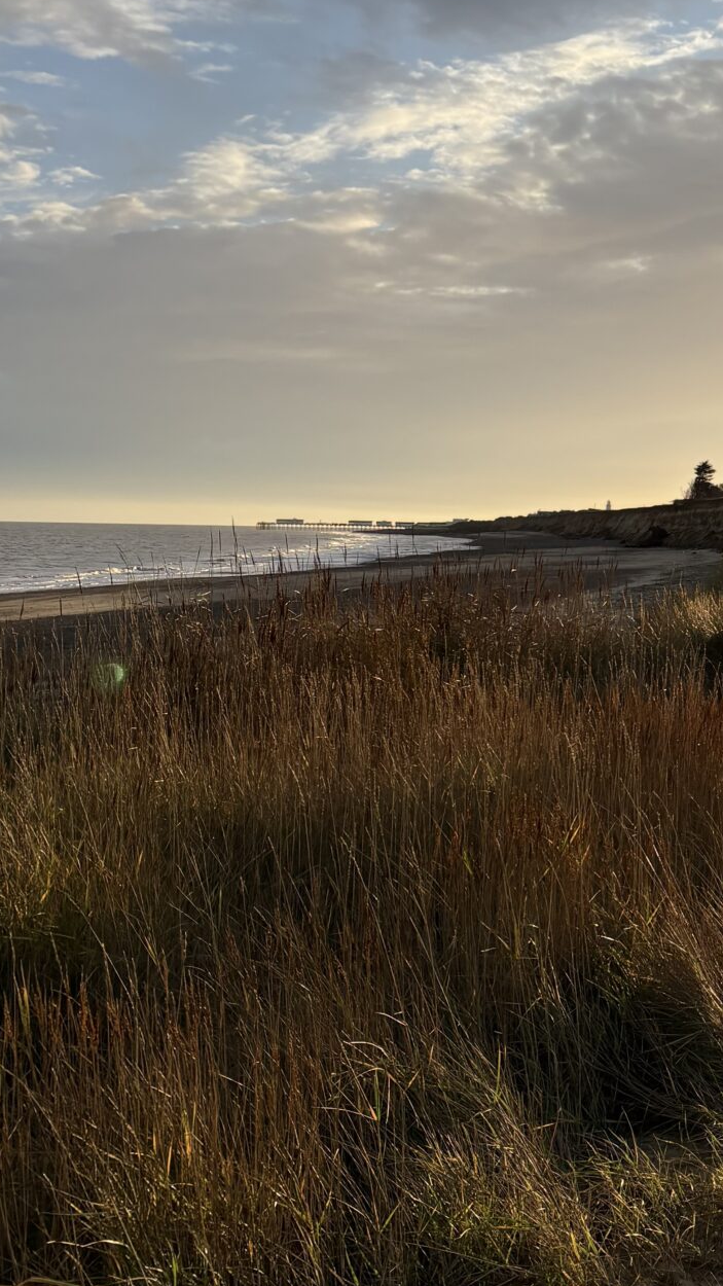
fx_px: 1977
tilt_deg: +0.6
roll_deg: -1.3
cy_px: 515
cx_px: 872
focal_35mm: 58
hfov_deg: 19.5
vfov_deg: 35.9
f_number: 1.6
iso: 64
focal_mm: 5.96
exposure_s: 1/4608
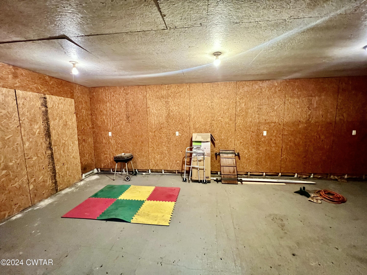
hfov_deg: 106.2
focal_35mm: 13
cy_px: 138
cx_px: 184
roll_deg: +0.3
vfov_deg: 89.9
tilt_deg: -7.2
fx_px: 138
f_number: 1.8
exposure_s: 1/40
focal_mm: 1.57
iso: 800
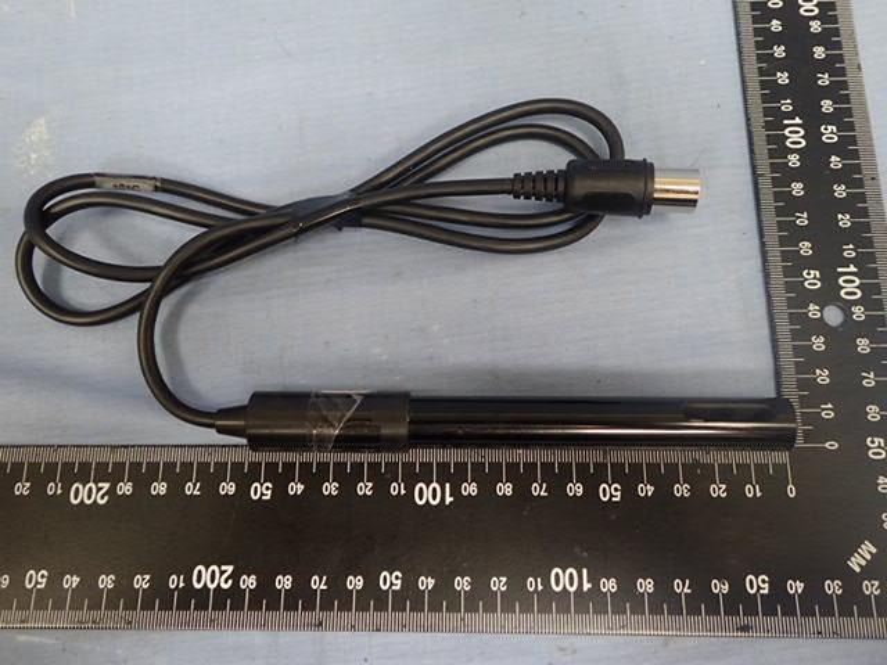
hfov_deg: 60.0
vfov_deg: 46.8
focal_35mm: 30
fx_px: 769
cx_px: 444
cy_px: 332
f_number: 2.3
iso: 200
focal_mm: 5.5
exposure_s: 1/30
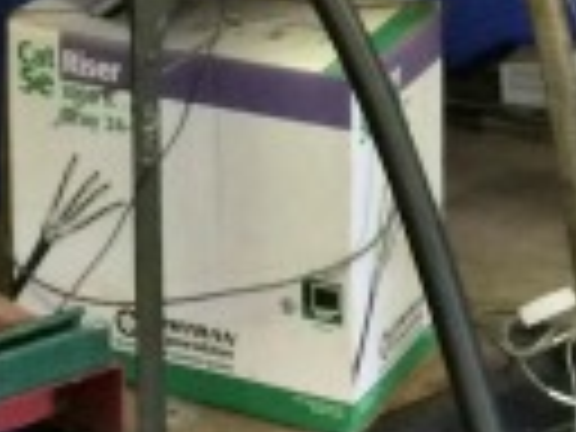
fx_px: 2147
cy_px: -430
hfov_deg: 14.3
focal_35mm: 129
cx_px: -290
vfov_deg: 10.6
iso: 80
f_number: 2.2
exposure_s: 1/30
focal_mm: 4.12
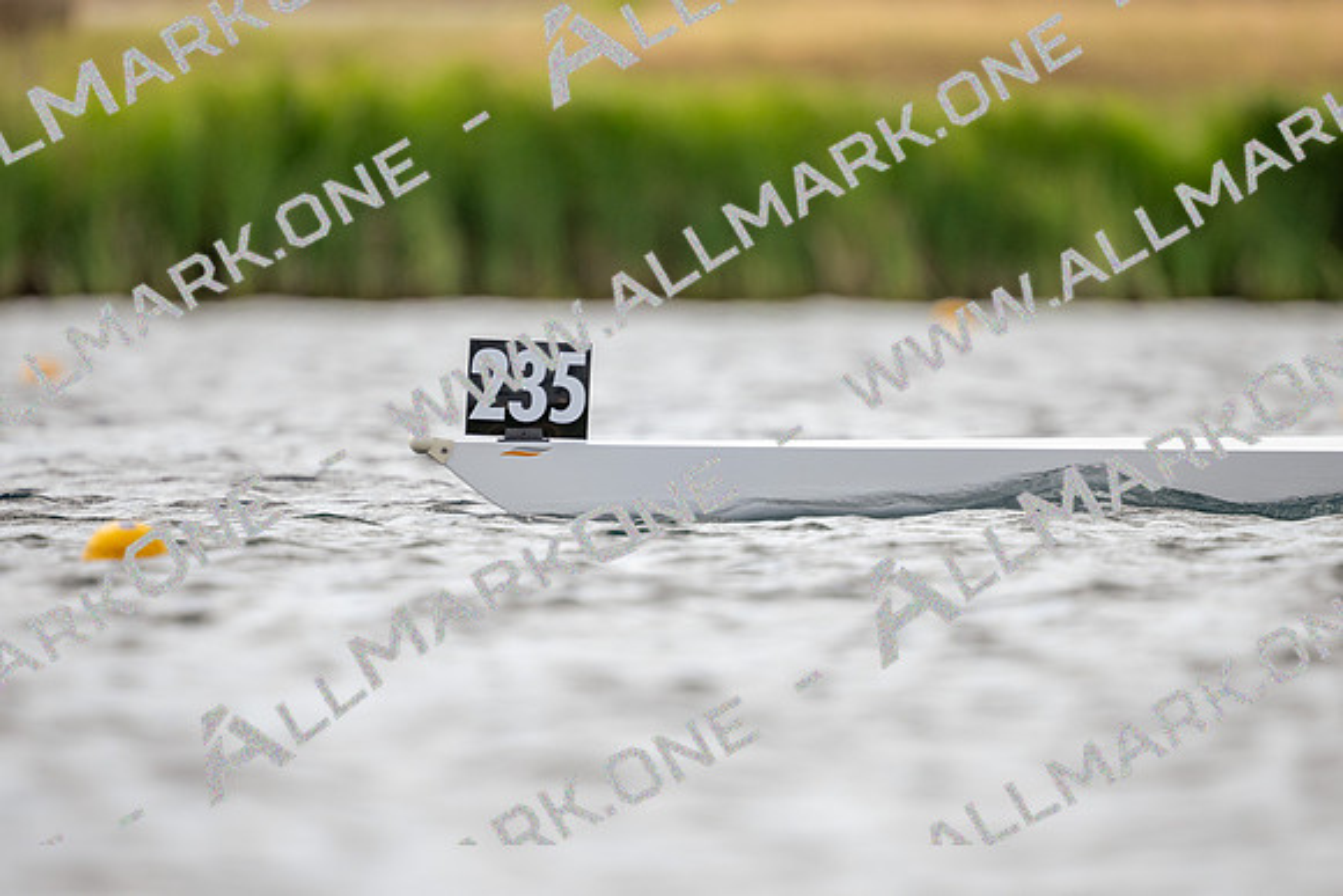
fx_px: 33581
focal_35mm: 900
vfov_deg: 1.5
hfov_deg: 2.3
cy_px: 448
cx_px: 672
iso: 250
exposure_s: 1/2000
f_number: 4
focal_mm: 600
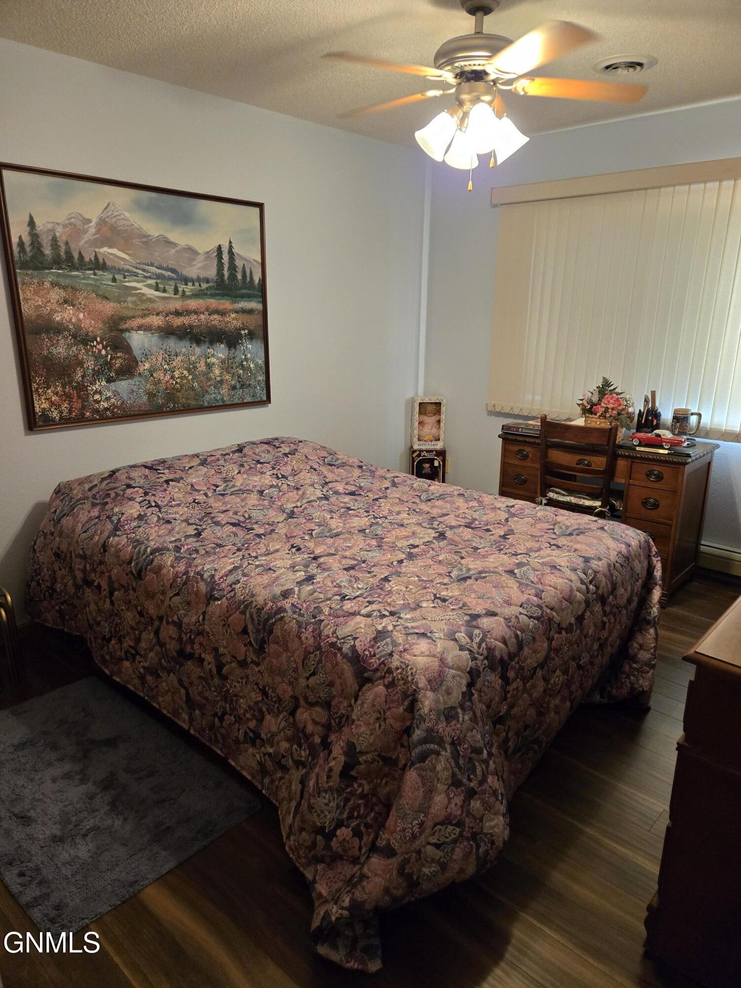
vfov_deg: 73.9
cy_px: 494
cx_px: 370
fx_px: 656
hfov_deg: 58.9
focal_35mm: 23
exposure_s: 1/120
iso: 640
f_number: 1.8
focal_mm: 5.4
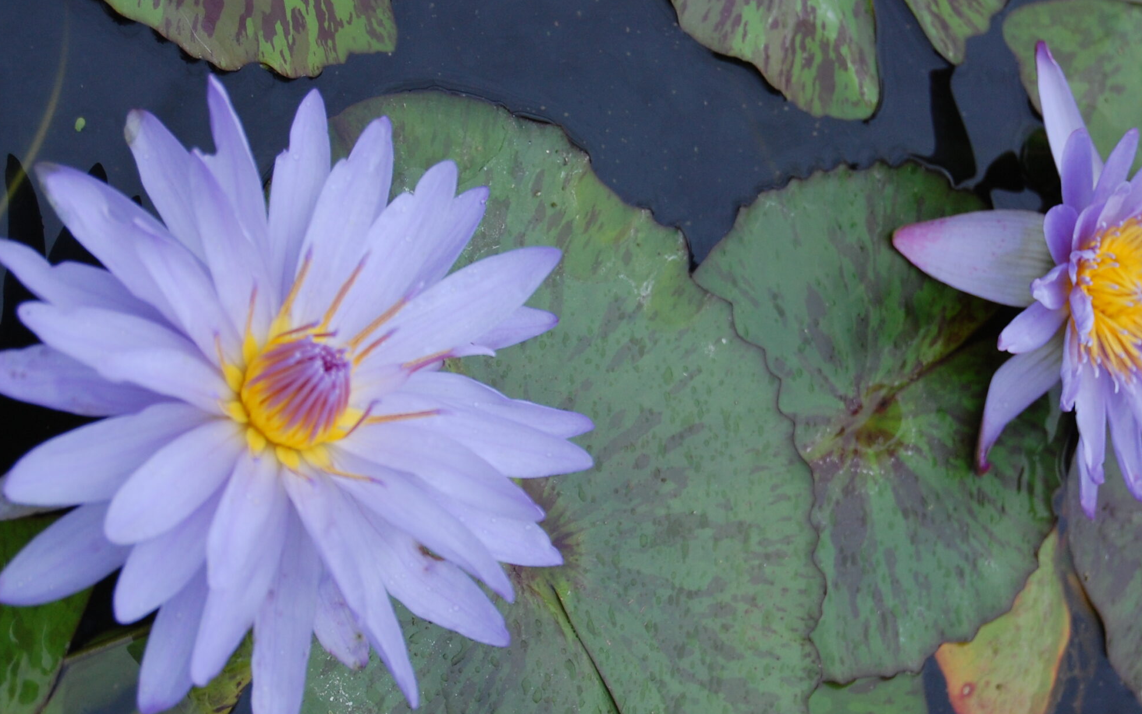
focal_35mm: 110
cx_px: 609
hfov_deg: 19.0
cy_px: 398
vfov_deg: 11.9
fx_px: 3413
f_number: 5.6
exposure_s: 1/60
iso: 400
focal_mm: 55
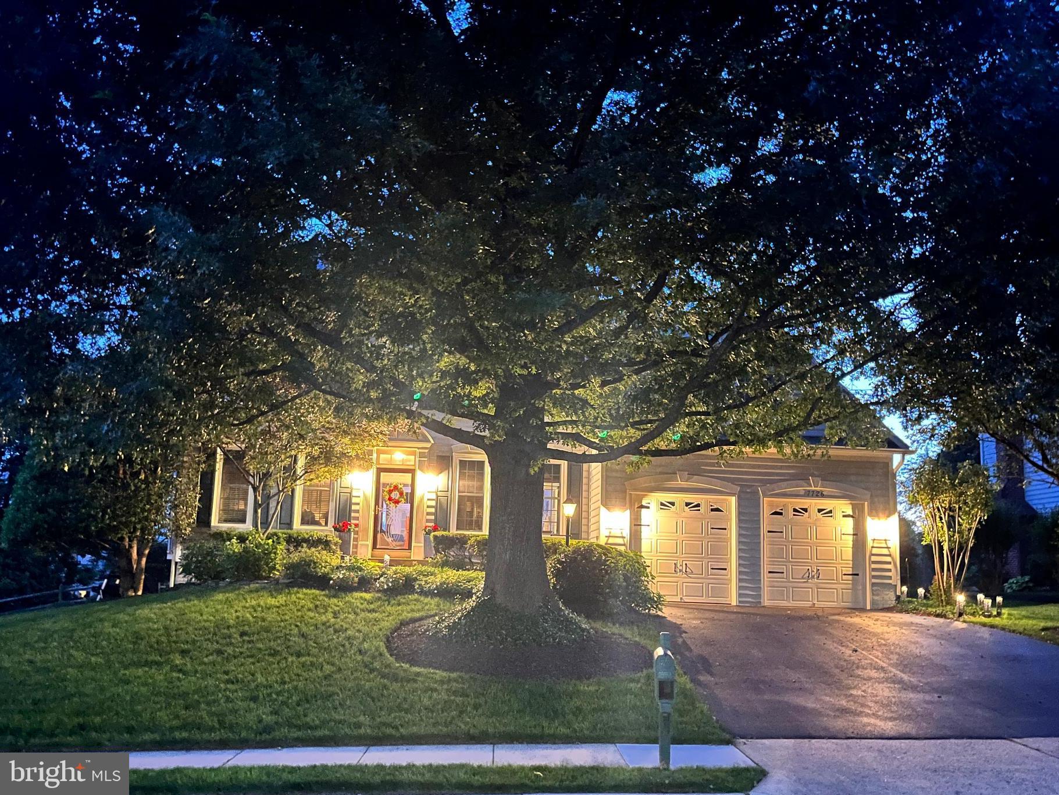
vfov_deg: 53.1
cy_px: 398
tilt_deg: +7.4
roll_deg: -0.9
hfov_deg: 67.3
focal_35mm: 26
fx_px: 796
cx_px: 530
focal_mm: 5.1
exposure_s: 1/5
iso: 1000
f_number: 1.6
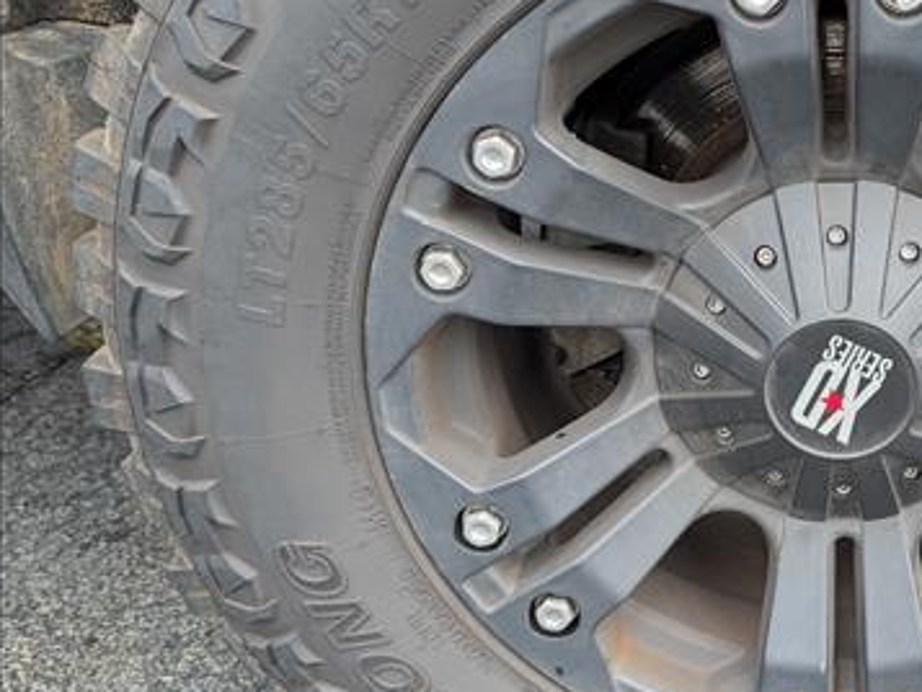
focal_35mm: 43
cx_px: 824
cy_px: 266
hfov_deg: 40.6
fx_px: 1146
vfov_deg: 33.5
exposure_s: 1/303
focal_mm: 6.9
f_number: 1.68
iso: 49
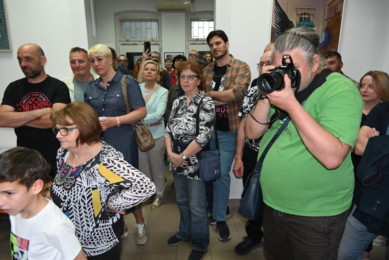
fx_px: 292
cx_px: 194
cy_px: 130
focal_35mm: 27
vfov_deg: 47.9
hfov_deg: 67.4
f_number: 5.6
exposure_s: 1/100
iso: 1600
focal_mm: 18
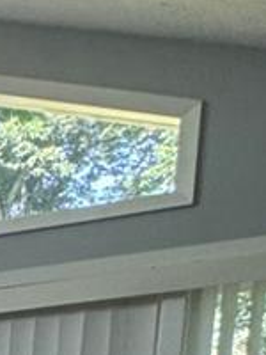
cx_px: -641
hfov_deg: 9.3
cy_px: 660
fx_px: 1076
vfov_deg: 15.7
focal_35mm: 105
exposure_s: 1/120
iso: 125
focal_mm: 2.22
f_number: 2.2
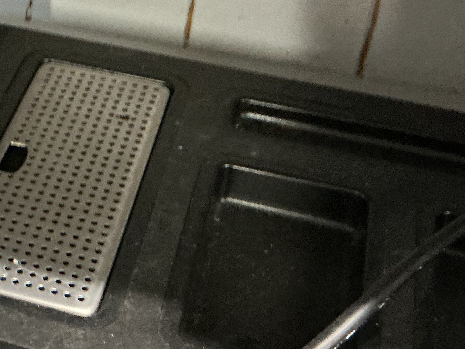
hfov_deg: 22.2
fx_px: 1115
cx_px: -48
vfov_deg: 17.6
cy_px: 67
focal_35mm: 83
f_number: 1.8
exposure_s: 1/40
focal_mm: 3
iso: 320
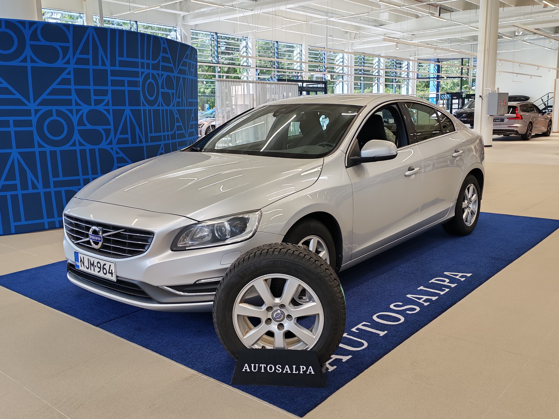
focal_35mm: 34
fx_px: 549
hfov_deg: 54.0
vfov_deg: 41.8
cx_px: 280
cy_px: 210
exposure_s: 1/100
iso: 100
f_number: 1.9
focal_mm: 6.12
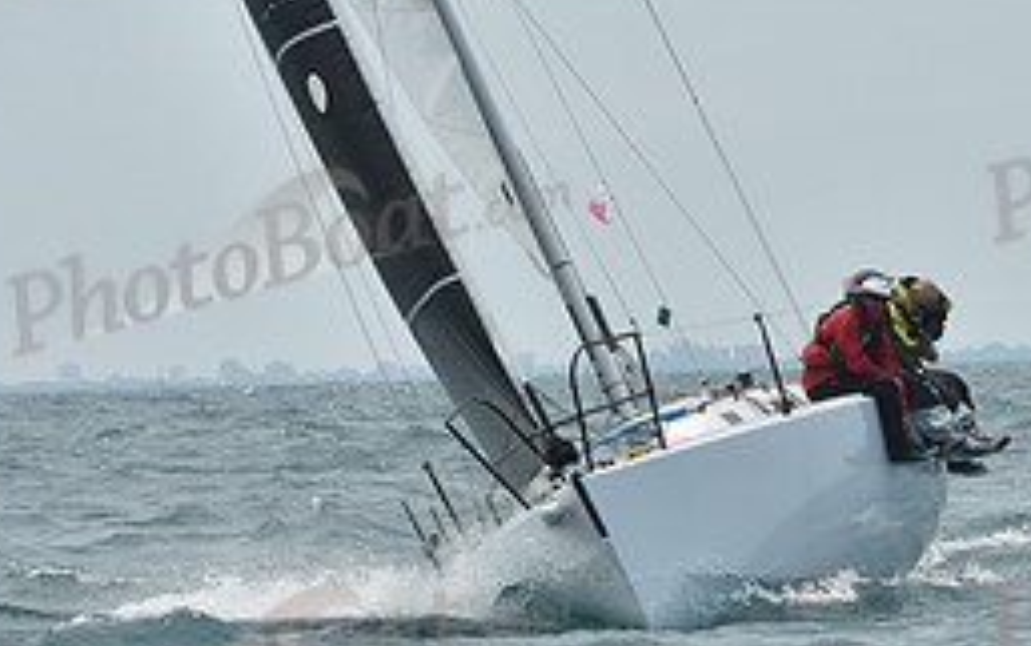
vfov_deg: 4.2
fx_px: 8716
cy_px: 403
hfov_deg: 6.8
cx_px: 782
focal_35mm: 310
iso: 250
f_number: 11
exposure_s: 1/800
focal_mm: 135
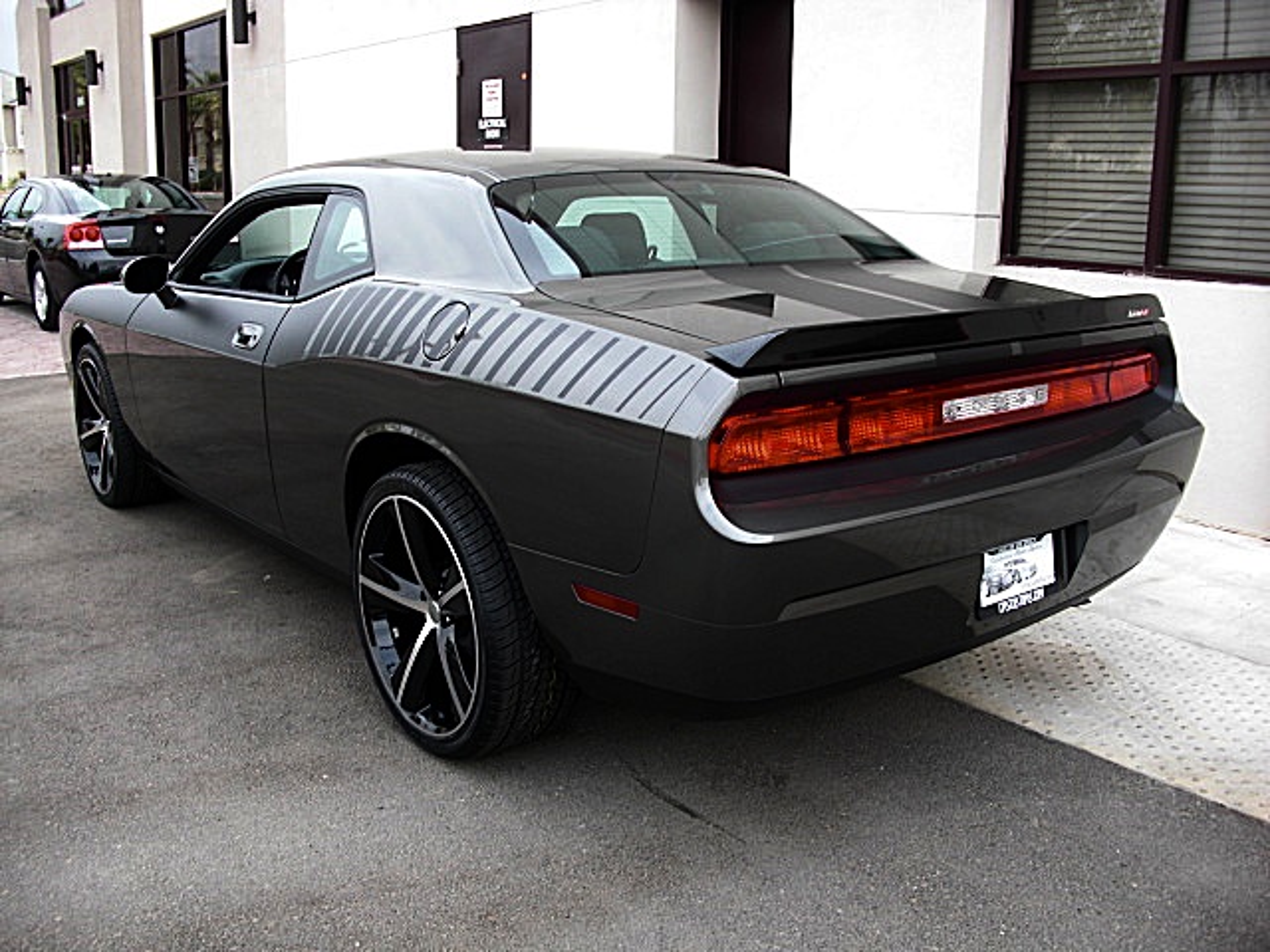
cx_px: 635
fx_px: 1321
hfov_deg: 51.4
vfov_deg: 39.7
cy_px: 476
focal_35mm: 36
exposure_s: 1/100
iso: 50
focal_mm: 6.3
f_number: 2.8
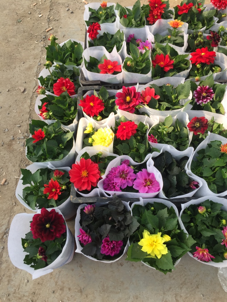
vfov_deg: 61.7
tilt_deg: -61.3
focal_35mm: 29
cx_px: 114
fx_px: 254
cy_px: 151
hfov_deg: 48.2
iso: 32
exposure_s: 1/216
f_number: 2.2
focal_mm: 4.15
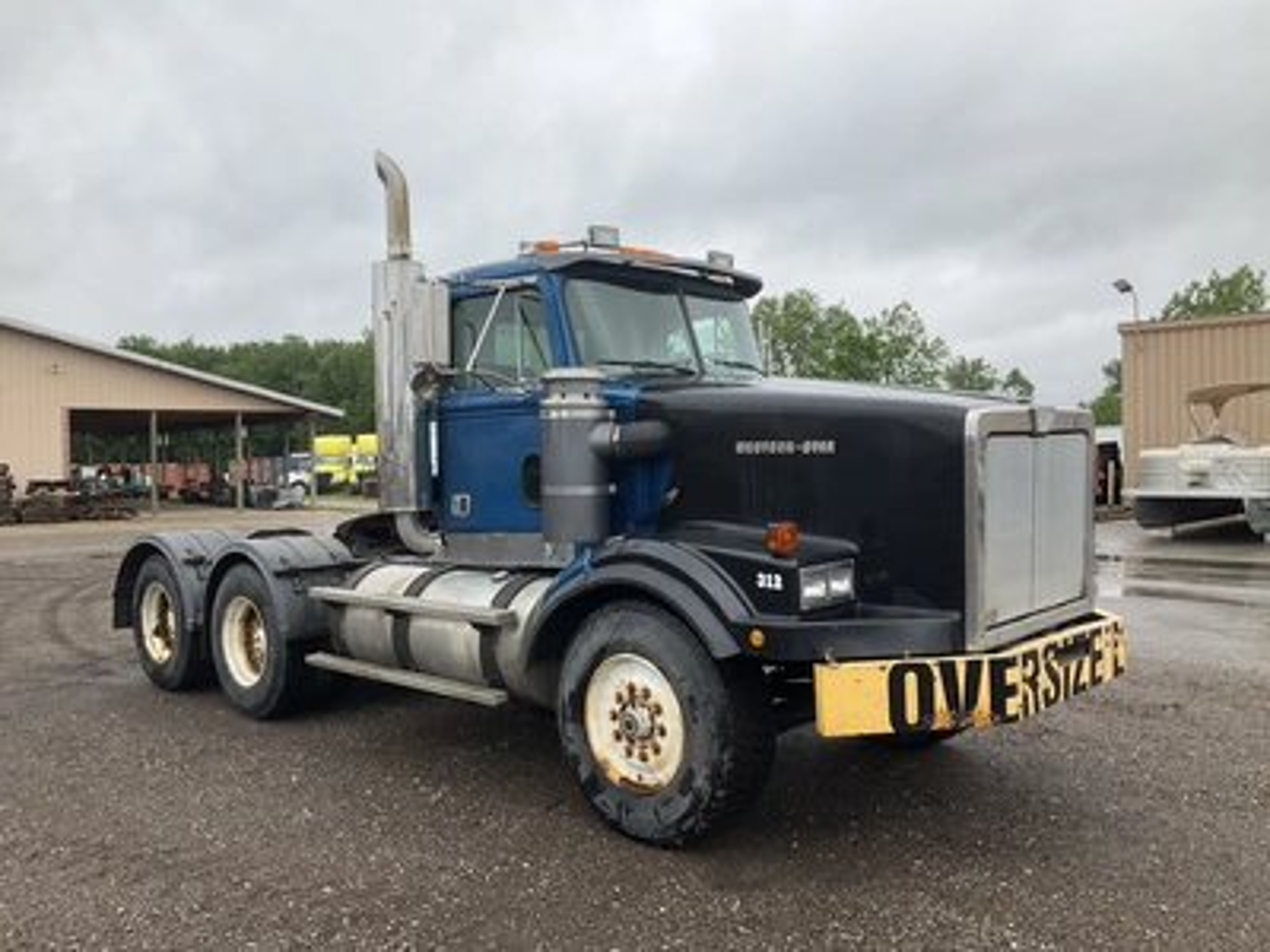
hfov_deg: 61.7
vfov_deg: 48.2
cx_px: 635
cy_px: 476
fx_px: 1064
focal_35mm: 29
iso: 25
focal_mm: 3
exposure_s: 1/620
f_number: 1.8
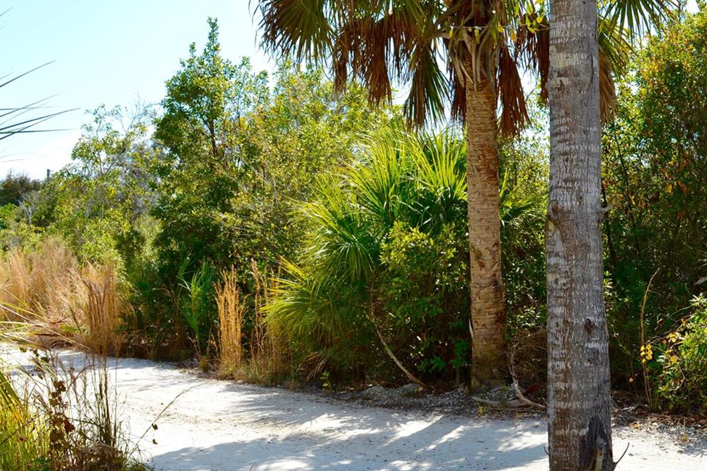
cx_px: 507
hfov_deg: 33.4
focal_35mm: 59
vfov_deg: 23.0
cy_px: 277
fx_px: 1158
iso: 100
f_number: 8
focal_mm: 24
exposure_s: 1/250
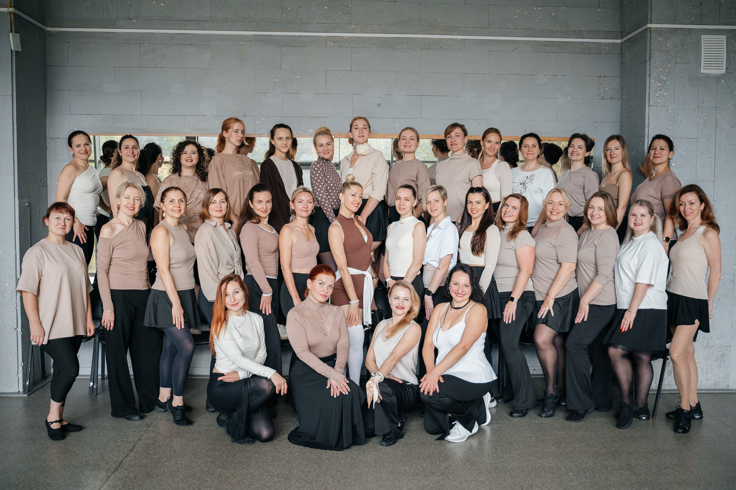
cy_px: 245
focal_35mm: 35
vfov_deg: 37.8
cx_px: 377
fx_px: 715
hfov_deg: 54.5
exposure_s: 1/250
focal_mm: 34
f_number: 3.2
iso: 400
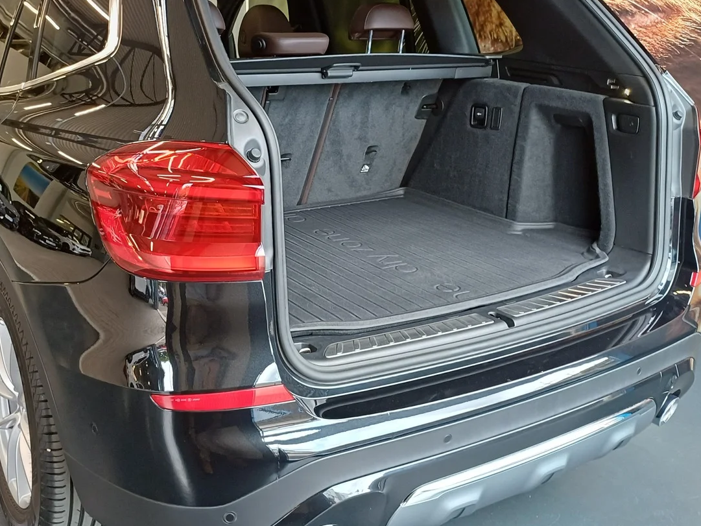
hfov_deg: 49.9
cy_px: 205
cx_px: 290
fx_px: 749
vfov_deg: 38.5
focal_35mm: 37
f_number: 1.8
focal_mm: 4.65
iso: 250
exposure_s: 1/50
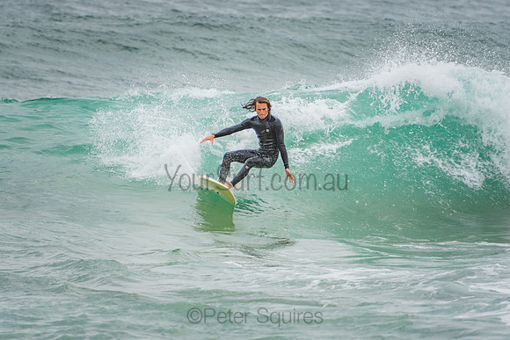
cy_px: 170
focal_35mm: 585
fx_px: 8289
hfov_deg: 3.5
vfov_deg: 2.4
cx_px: 255
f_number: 5.6
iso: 320
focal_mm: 390
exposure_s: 1/1600
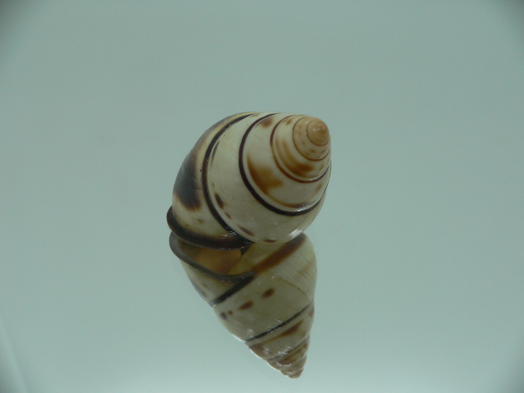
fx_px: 530
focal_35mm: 35
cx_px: 262
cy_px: 196
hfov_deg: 52.6
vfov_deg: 40.7
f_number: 2.8
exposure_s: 1/60
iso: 100
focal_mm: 4.6
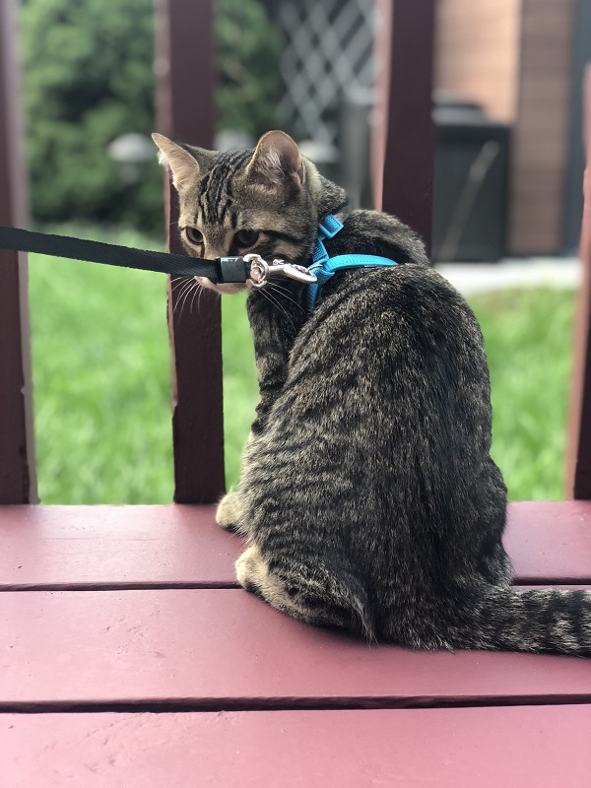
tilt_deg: -12.6
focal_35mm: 52
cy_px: 394
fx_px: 1184
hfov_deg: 28.0
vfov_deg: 36.8
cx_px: 296
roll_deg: +1.1
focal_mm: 6
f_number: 2.4
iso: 125
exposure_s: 1/24
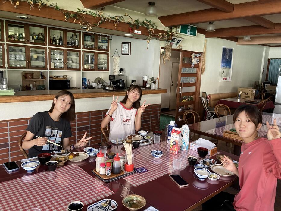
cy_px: 106
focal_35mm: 28
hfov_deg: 63.4
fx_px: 227
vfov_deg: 49.8
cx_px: 140
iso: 100
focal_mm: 4
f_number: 1.8
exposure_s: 1/60
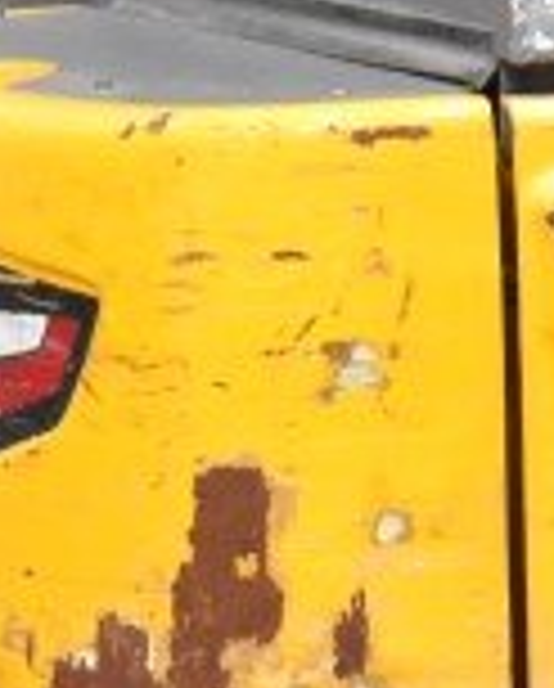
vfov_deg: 6.5
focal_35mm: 298
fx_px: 6083
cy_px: -81
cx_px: 1324
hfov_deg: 5.1
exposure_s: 1/30
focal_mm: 27
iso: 1600
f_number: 5
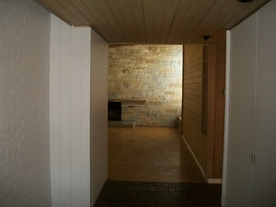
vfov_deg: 41.8
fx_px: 271
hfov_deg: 53.9
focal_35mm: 34
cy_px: 106
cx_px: 137
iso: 240
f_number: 2.9
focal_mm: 5.7
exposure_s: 1/30
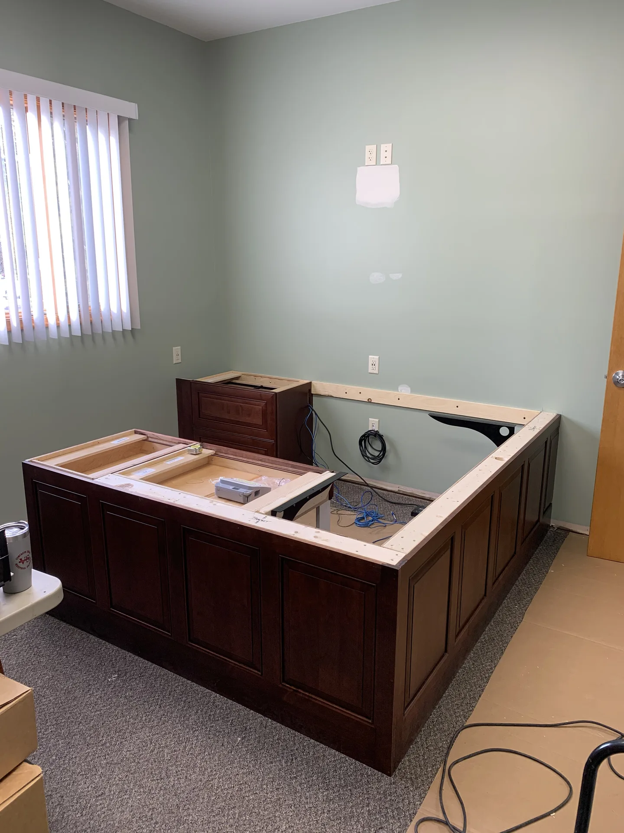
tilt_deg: -13.9
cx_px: 312
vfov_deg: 67.3
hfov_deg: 53.1
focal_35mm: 26
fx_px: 625
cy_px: 416
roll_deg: -0.5
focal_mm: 4.25
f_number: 1.8
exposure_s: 1/60
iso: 64
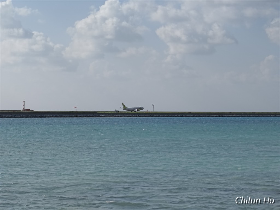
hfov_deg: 21.3
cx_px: 140
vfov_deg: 16.1
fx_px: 744
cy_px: 105
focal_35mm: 92
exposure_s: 1/1139
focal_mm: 6.07
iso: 50
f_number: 1.7
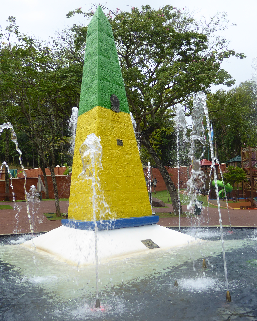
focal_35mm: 48
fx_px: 456
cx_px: 128
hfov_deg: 31.4
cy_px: 151
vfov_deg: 38.8
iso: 80
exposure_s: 1/250
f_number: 3.9
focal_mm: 7.8
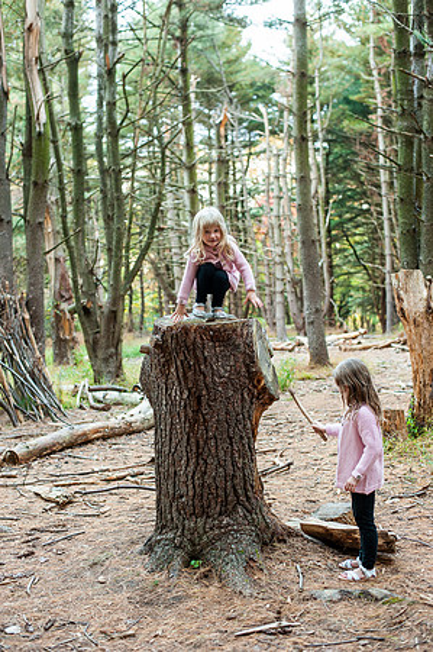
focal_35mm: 50
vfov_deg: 39.6
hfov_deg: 26.9
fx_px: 904
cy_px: 326
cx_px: 216
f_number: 3.2
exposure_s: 1/80
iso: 1000
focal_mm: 50
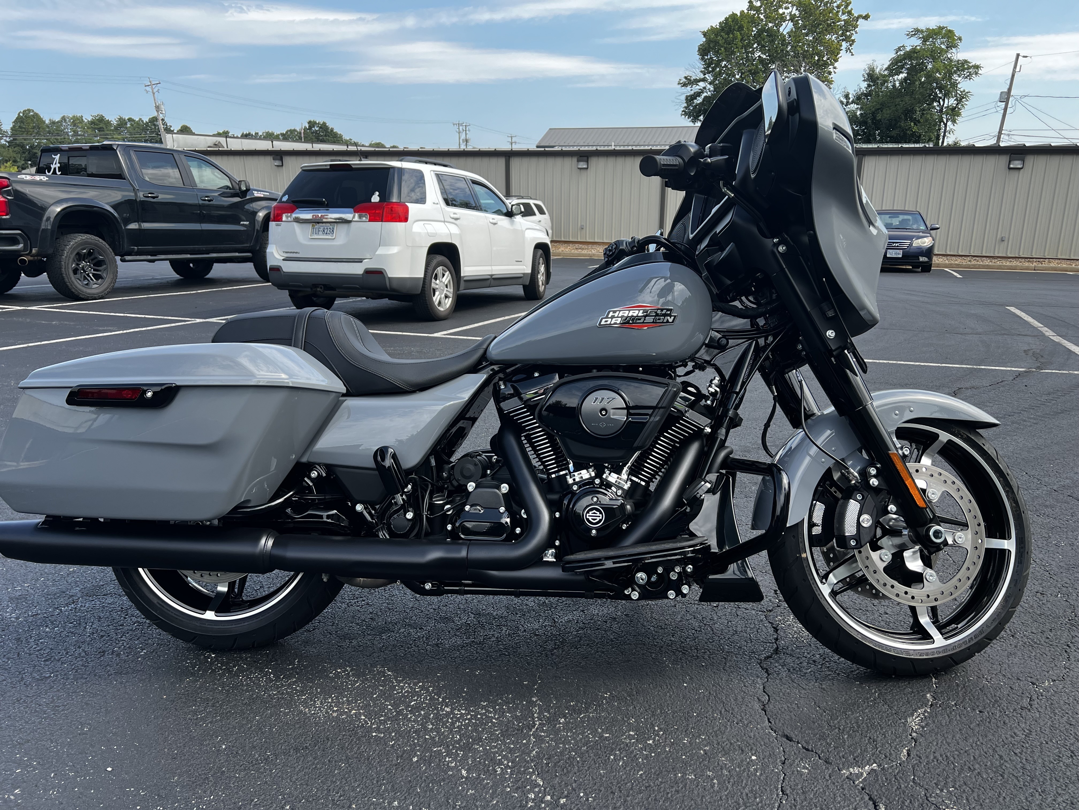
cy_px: 405
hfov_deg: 67.3
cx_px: 540
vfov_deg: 53.1
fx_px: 810
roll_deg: -0.4
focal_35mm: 26
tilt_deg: -16.0
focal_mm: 5.7
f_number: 1.5
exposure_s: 1/1048
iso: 50
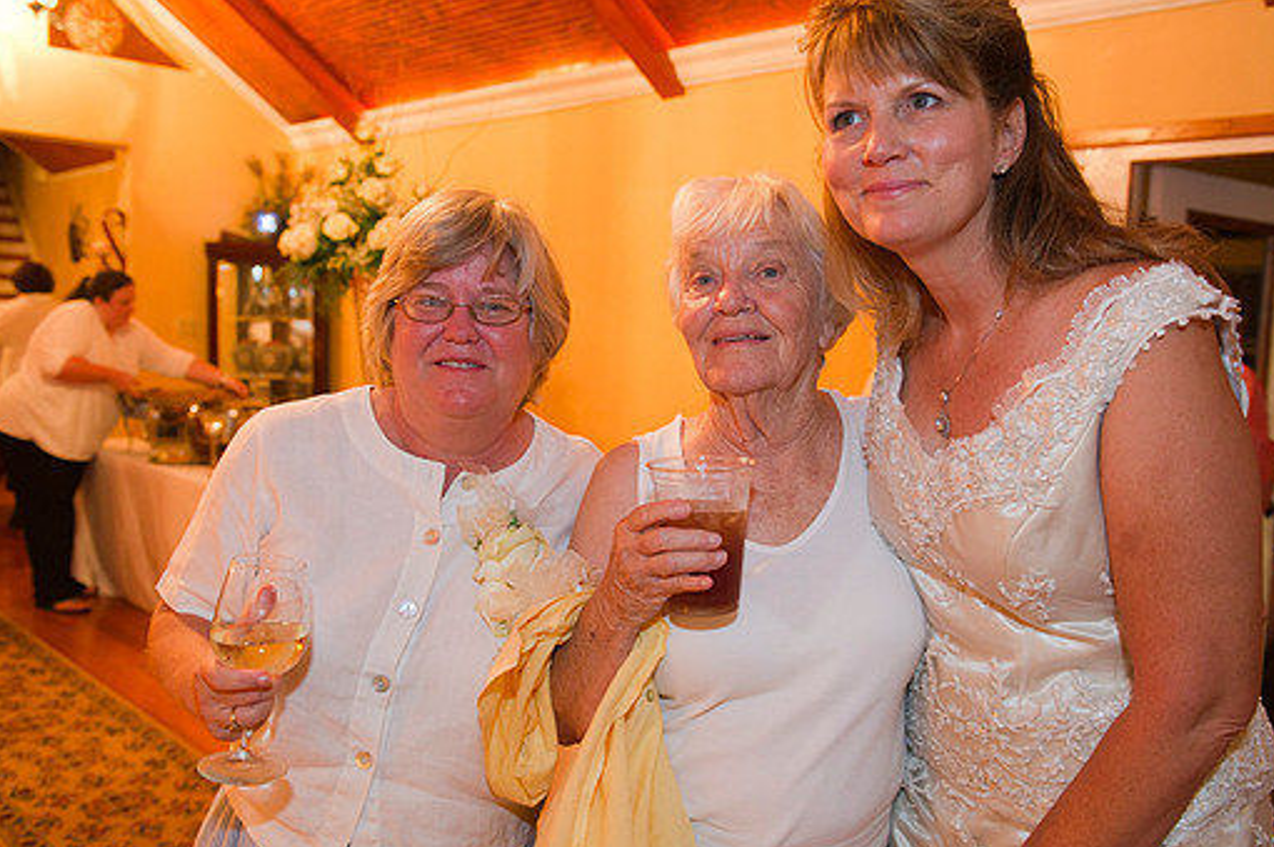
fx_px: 1167
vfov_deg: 39.9
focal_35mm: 33
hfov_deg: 57.3
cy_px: 437
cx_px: 657
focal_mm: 29
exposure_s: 1/30
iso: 2000
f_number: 3.2
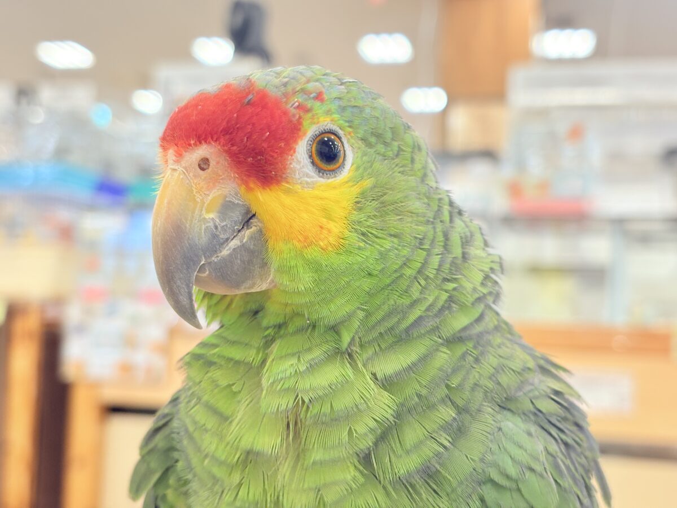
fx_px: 1017
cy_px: 254
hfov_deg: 36.8
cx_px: 338
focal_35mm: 52
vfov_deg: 28.0
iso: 80
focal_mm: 5.96
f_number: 1.6
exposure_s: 1/50
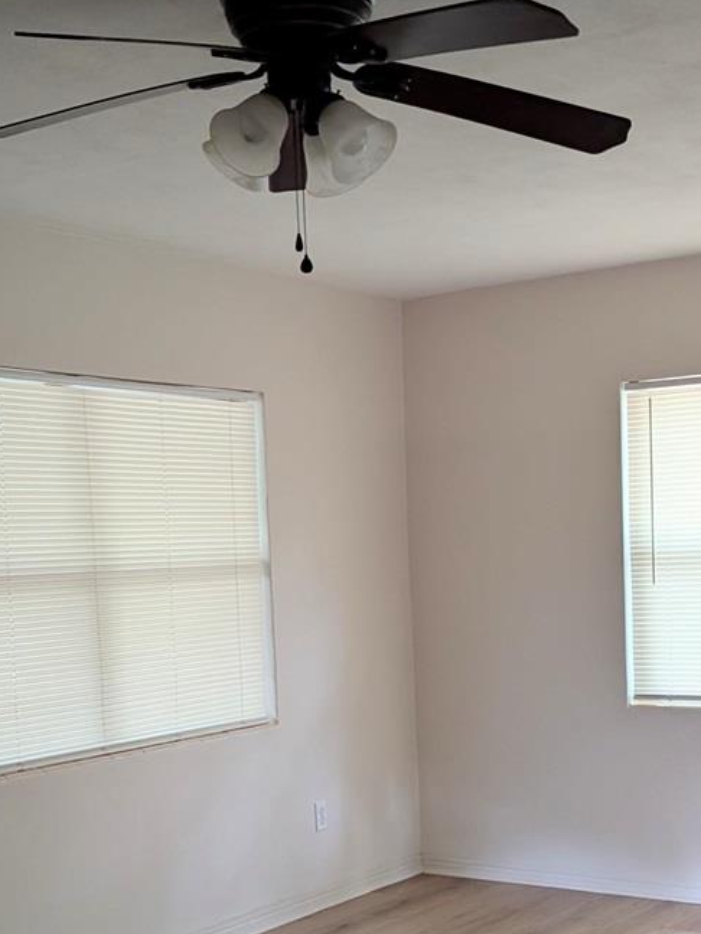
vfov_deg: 33.3
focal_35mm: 57
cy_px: 660
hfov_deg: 25.7
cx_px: 342
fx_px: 1539
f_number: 1.68
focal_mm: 6.9
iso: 326
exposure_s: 1/23.9
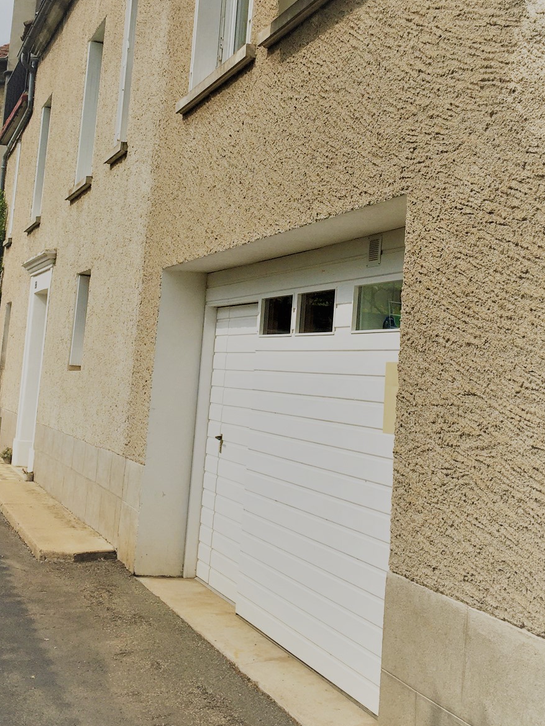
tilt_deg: +7.4
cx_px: 266
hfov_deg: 29.1
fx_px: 1049
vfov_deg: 37.8
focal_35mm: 50
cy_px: 247
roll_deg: -5.3
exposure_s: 1/3344
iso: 25
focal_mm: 4.15
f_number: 2.2
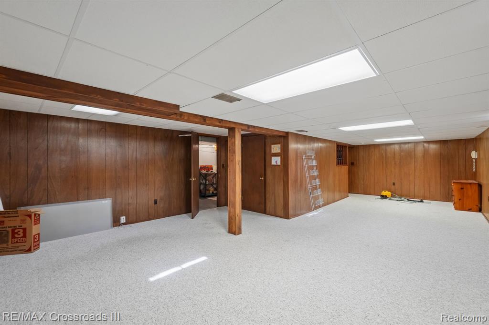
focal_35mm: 15
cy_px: 162
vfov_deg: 77.3
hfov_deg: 100.4
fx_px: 204
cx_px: 244
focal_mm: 10
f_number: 8
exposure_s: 1/15
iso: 400
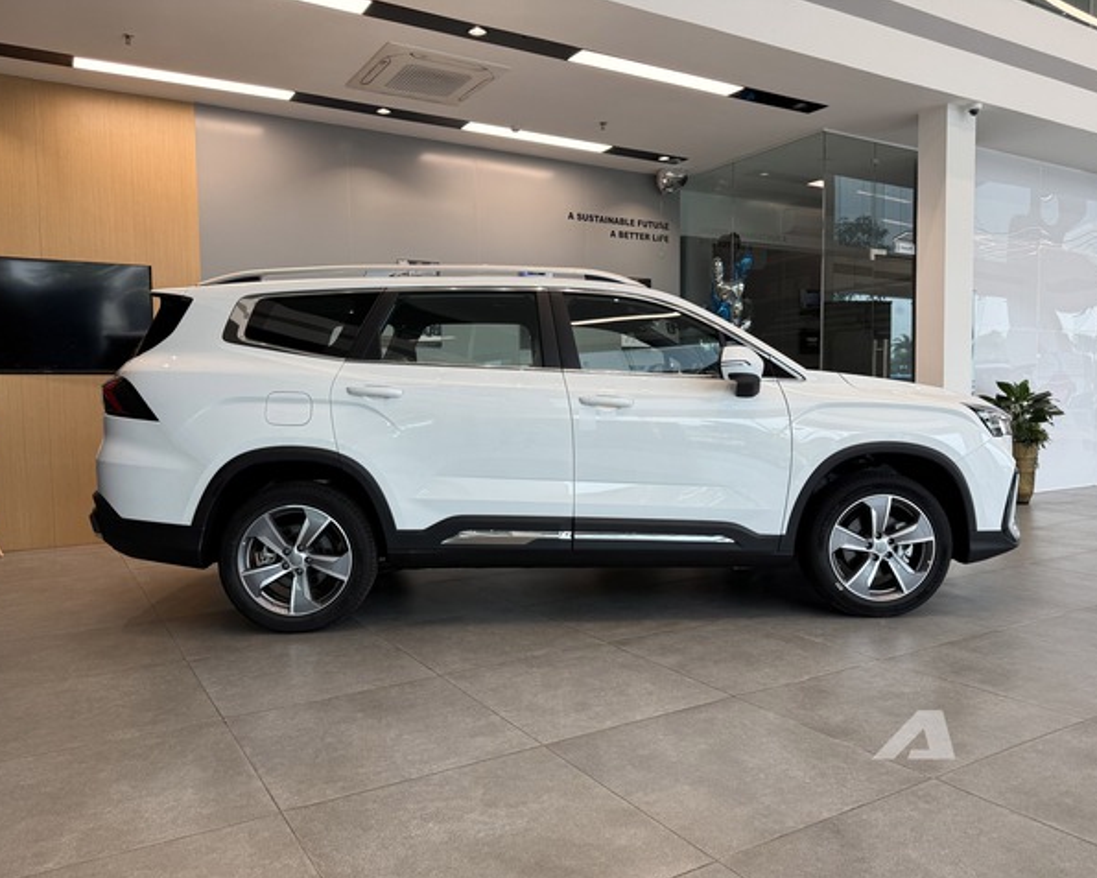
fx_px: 844
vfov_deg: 54.9
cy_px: 453
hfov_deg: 66.0
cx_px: 553
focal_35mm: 26
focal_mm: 6.76
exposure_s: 1/271
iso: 64
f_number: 1.78
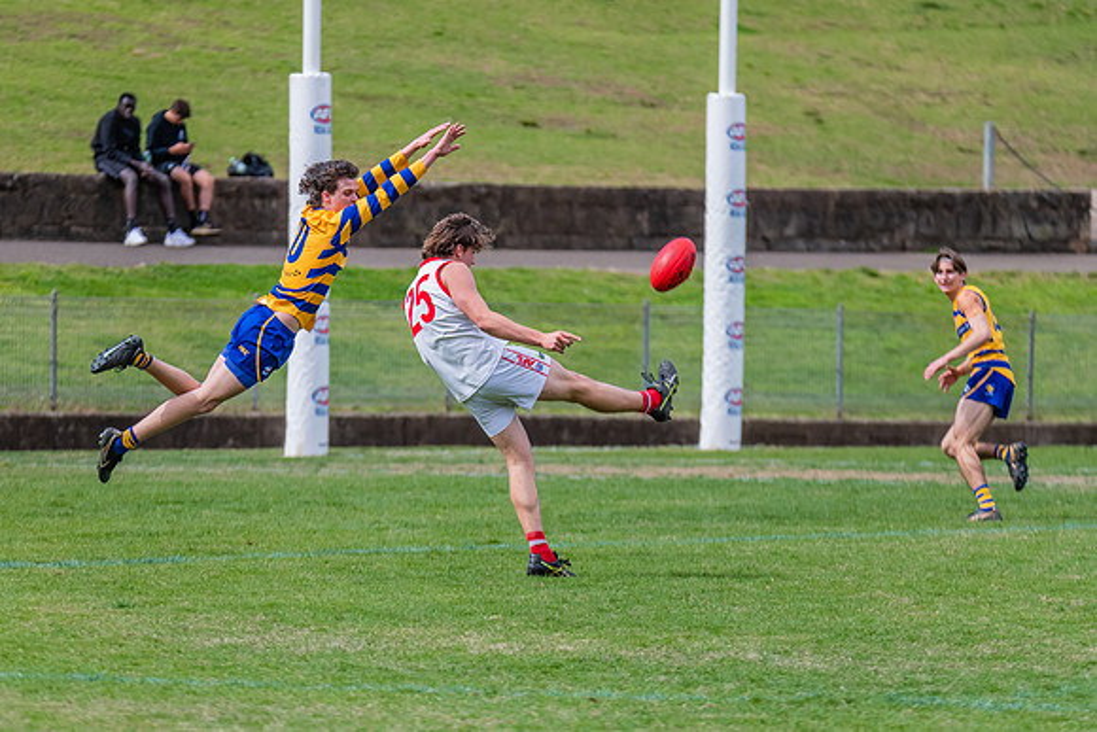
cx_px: 483
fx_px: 10379
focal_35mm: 341
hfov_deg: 6.1
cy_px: 322
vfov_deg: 4.0
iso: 800
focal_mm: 300
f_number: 6.3
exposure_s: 1/1600
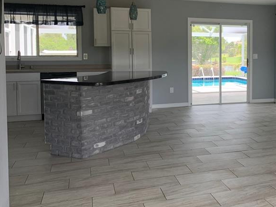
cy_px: 74
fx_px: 367
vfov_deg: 31.3
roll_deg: +0.1
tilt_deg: -2.4
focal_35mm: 46
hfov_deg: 38.7
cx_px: 243
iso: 40
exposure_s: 1/122
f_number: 1.8
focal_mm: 4.25
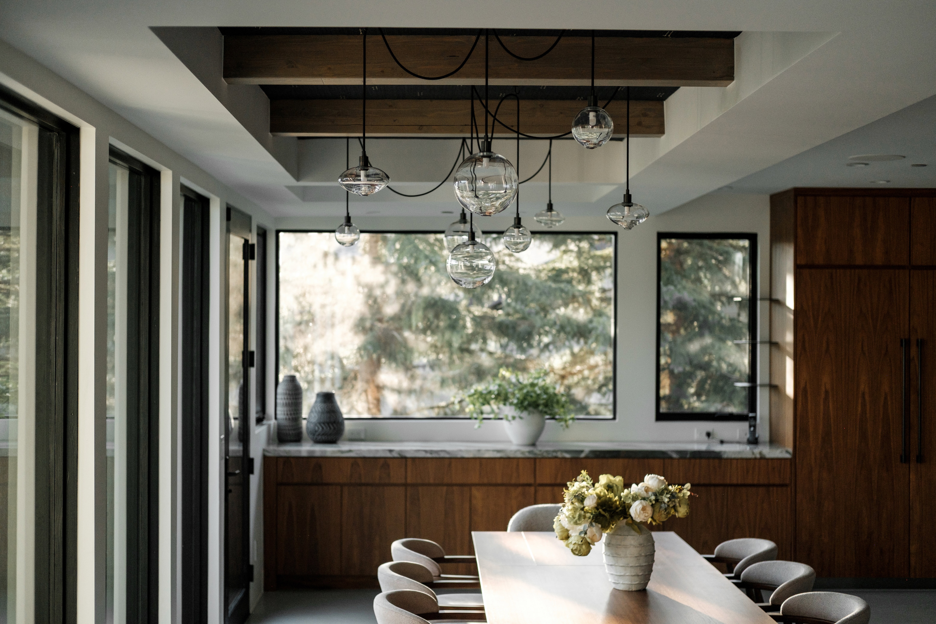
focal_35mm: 53
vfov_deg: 25.5
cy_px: 312
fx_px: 1378
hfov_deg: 37.5
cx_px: 468
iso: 400
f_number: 2
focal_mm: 35
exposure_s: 1/800
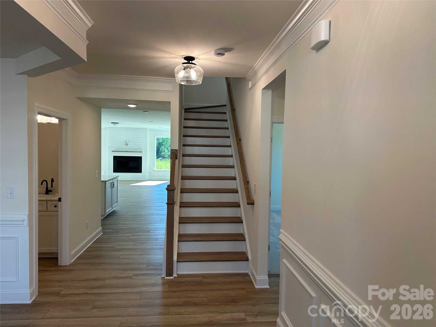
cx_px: 218
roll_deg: -2.4
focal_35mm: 24
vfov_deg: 56.8
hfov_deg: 71.6
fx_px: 302
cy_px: 164
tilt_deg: -2.3
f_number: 1.78
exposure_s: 1/179
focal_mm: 6.86
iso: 64
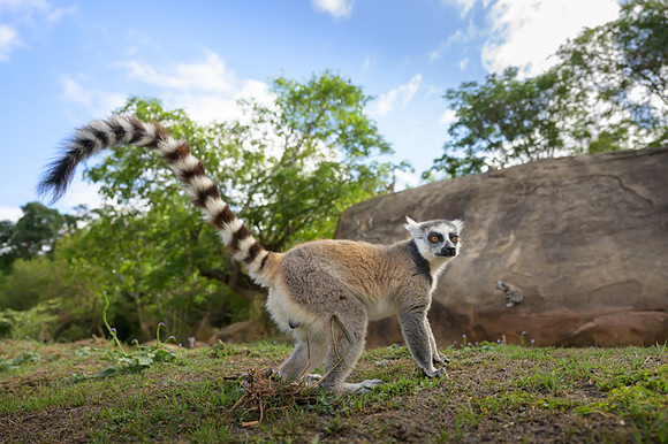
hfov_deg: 64.5
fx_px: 528
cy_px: 252
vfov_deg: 45.5
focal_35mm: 28
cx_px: 363
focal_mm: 24
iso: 400
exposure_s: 1/1600
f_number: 4
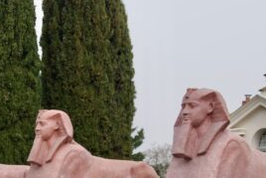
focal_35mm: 100
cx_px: 70
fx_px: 739
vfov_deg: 13.5
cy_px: 188
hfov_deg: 20.3
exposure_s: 1/500
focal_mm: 26.6
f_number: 5.6
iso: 320
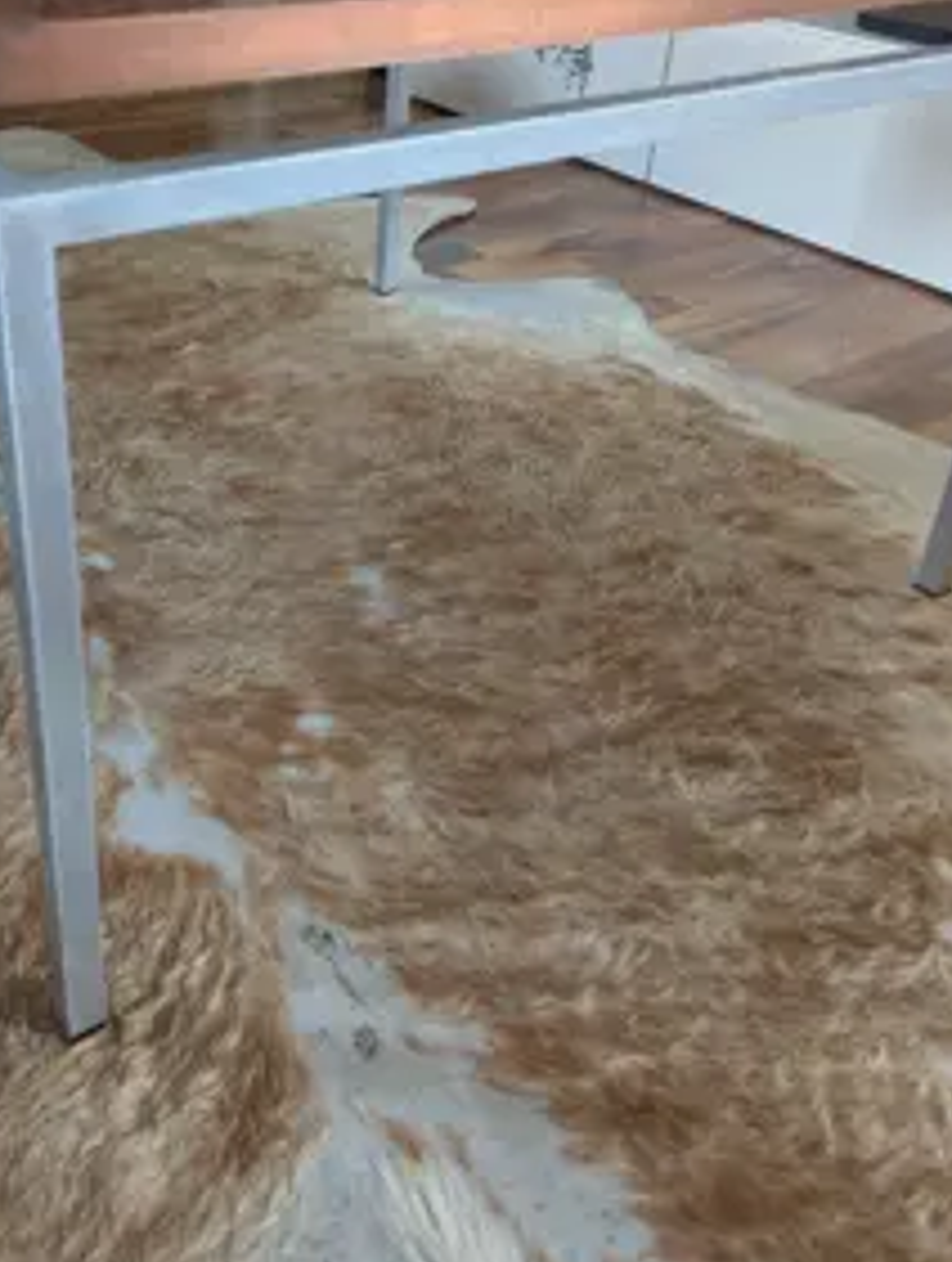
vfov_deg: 53.1
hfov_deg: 41.4
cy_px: 454
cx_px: 323
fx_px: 1242
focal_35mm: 34
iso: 103
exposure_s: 1/23.8
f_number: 1.85
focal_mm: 6.81
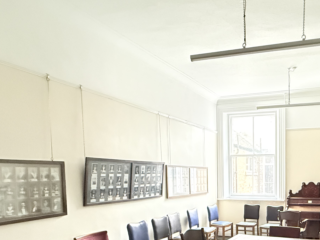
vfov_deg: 43.1
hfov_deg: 53.5
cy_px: 195
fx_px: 287
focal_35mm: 31
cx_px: 266
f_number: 2.2
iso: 1250
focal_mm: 2.22
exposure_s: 1/60
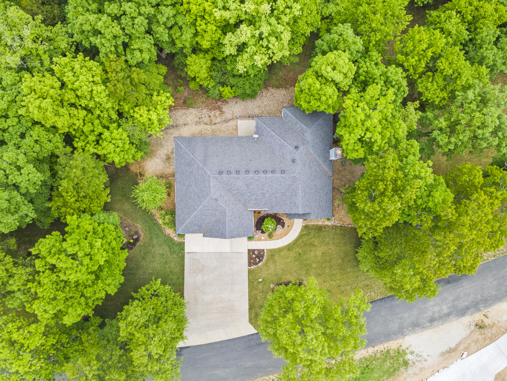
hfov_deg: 71.6
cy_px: 190
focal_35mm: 24
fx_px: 352
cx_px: 254
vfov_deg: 56.8
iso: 200
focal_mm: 4.5
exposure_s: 1/320
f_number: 2.8
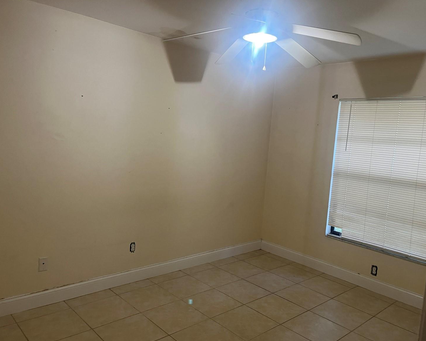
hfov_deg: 62.2
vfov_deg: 51.5
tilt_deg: -2.5
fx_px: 353
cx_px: 224
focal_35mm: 28
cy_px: 174
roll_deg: -3.5
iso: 125
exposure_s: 1/60
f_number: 1.6
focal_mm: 5.1
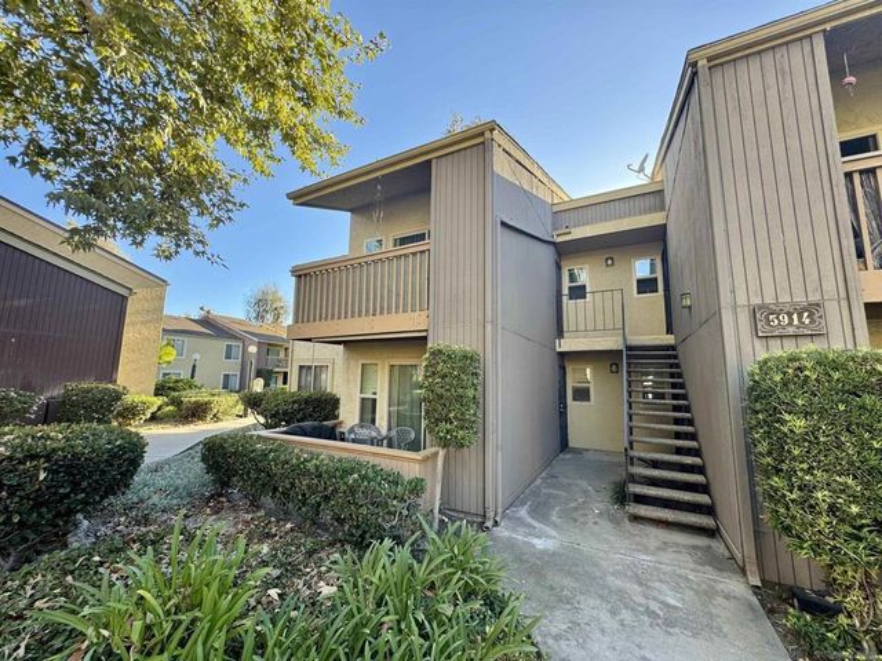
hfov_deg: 102.1
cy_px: 330
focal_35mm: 14
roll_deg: -0.9
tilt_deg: +7.1
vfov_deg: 85.7
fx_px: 357
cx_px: 441
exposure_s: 1/144
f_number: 2.2
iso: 40
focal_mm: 2.22
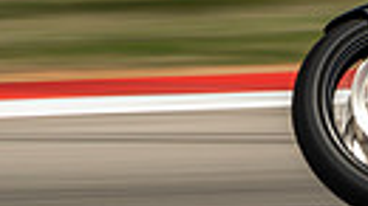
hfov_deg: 1.5
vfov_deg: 0.8
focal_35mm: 1487
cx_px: 699
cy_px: -126
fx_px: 14504
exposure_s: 1/60
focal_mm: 211
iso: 160
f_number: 18
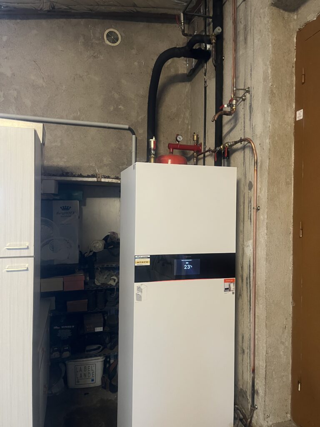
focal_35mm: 26
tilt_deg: -0.7
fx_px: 320
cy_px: 214
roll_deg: +0.2
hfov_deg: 53.1
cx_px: 160
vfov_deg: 67.3
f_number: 1.6
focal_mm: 5.1
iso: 400
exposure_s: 1/33
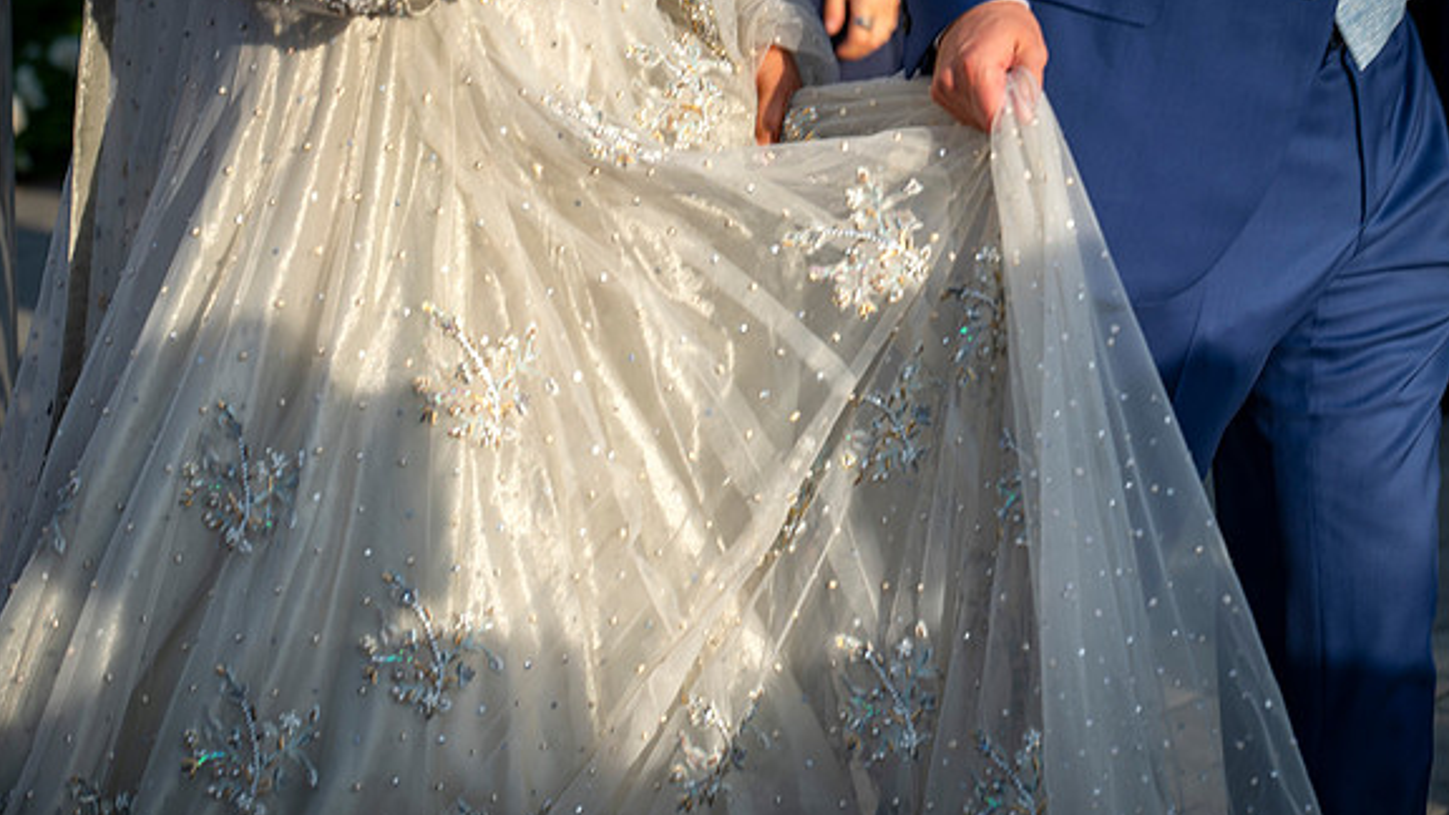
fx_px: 5033
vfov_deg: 9.3
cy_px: 350
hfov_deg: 16.4
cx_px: 723
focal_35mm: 131
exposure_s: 1/250
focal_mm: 116
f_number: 5
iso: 50
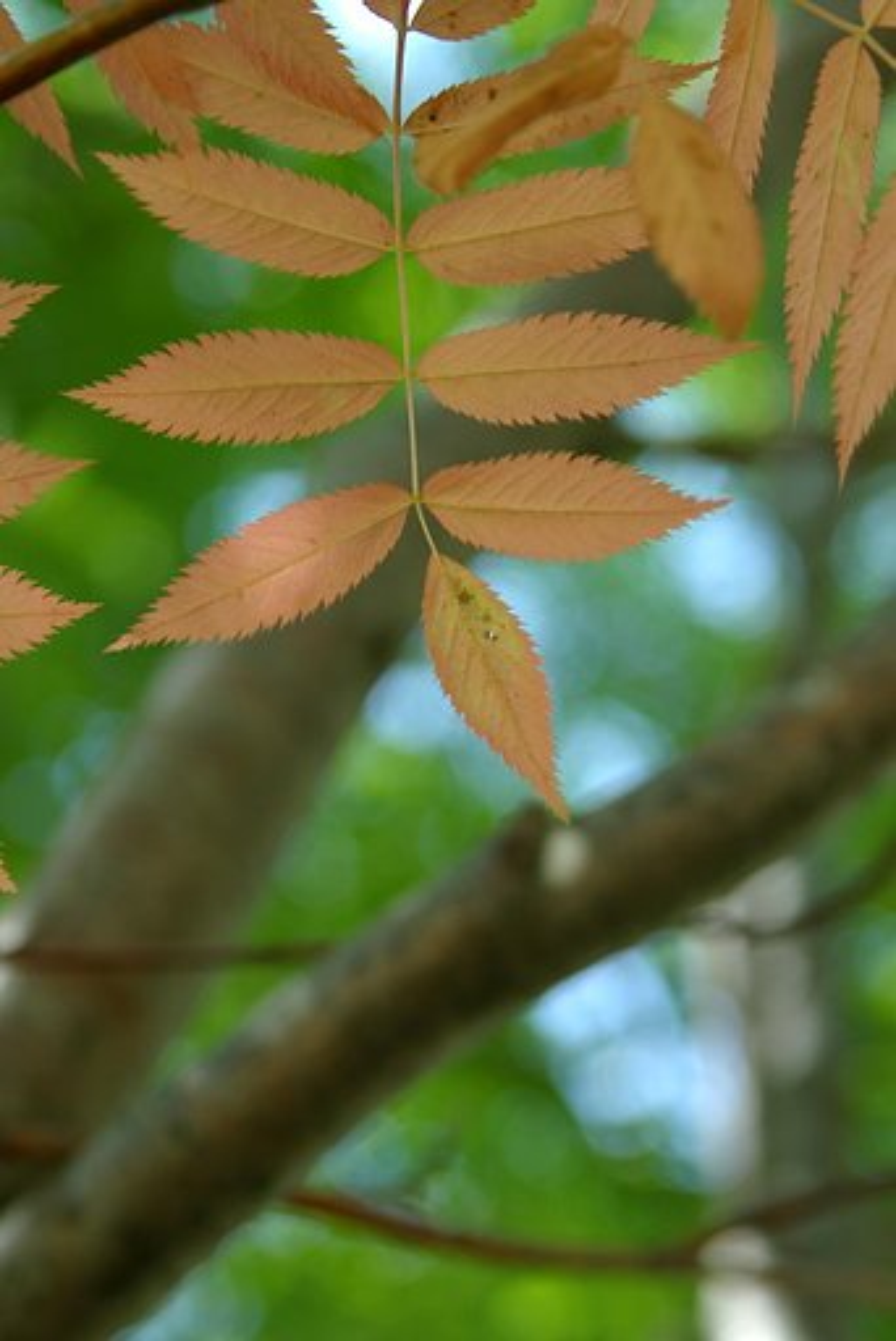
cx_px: 448
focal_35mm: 94
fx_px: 3523
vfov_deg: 21.6
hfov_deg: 14.5
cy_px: 670
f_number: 4
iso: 200
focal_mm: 63
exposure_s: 1/200
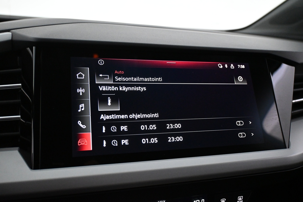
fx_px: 265
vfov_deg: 41.7
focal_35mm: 32
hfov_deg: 59.5
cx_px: 152
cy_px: 101
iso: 4000
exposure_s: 1/100
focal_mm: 21
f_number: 4
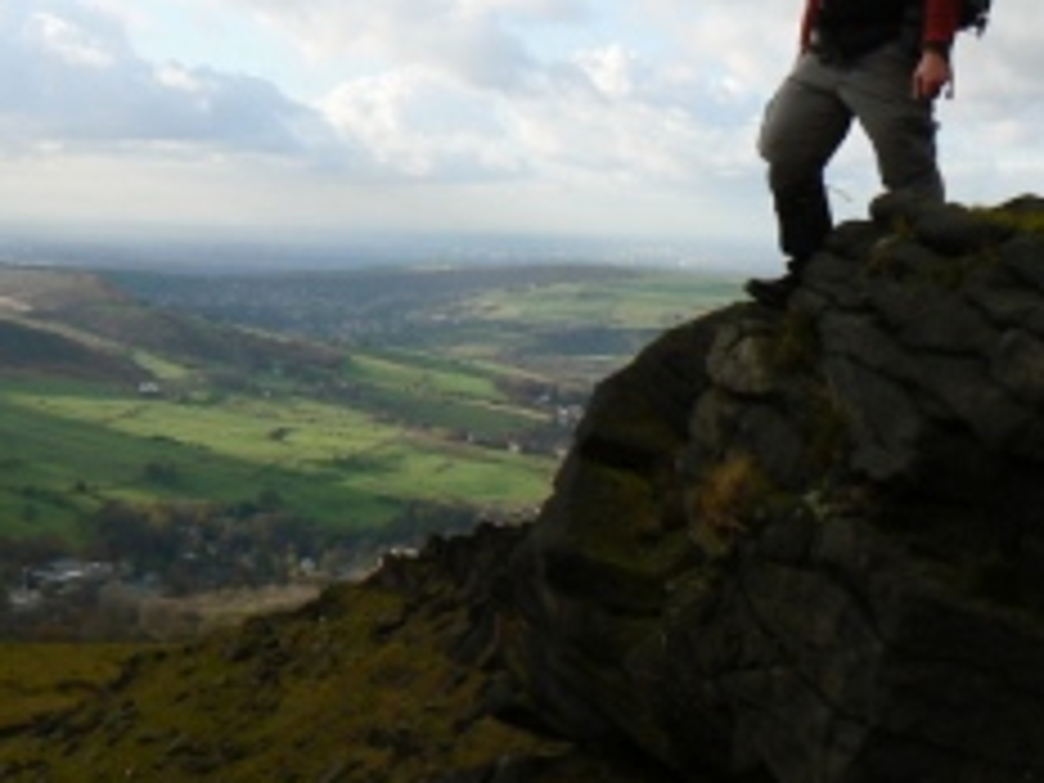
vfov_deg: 21.9
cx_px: 315
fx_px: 2021
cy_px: 320
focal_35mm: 67
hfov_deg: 28.7
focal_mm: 6
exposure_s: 1/400
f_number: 6.3
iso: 80
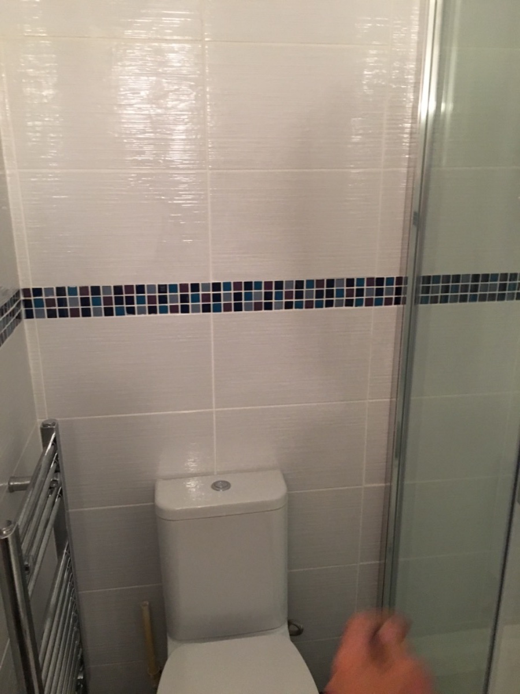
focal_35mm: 29
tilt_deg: -19.2
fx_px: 581
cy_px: 347
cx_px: 260
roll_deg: +0.0
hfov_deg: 48.2
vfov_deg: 61.7
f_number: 2.2
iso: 200
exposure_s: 1/25
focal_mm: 4.15
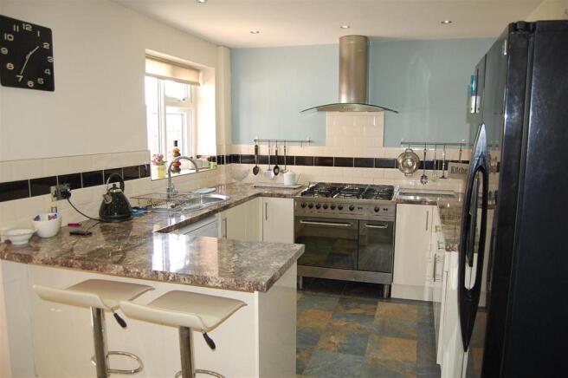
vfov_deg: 47.8
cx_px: 284
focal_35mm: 27
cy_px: 189
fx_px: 426
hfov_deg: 67.4
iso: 400
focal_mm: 18
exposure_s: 1/60
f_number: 3.5
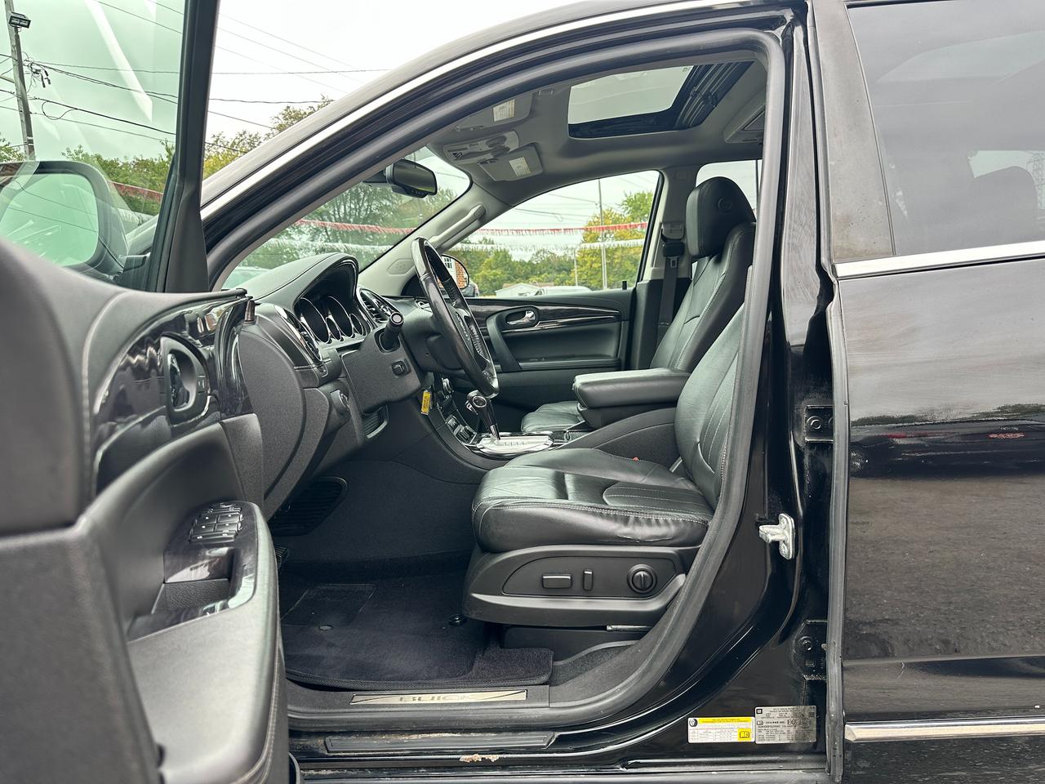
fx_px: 725
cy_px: 392
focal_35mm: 24
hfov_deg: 71.6
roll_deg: +2.6
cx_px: 522
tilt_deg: -6.6
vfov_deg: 56.8
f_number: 1.78
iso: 80
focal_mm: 6.86
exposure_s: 1/462
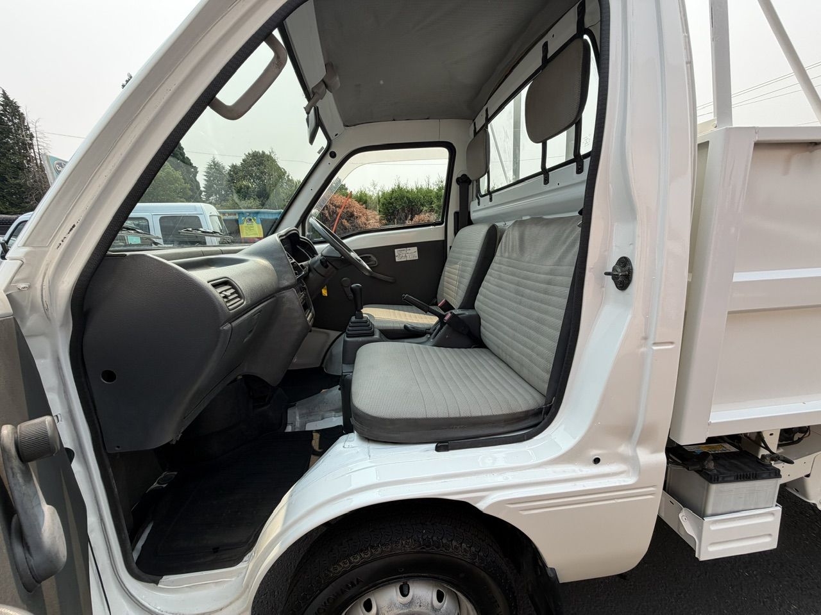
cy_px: 308
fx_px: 332
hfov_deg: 102.1
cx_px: 410
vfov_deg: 85.7
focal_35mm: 14
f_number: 2.2
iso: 40
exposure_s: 1/770
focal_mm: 2.22
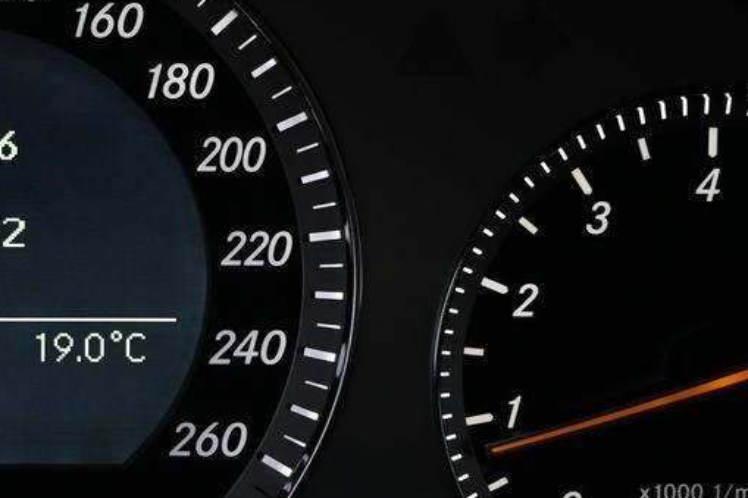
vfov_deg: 12.7
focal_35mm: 107
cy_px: 278
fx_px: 2230
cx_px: -38
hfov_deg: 18.4
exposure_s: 1/40
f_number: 4
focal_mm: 22.5
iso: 900
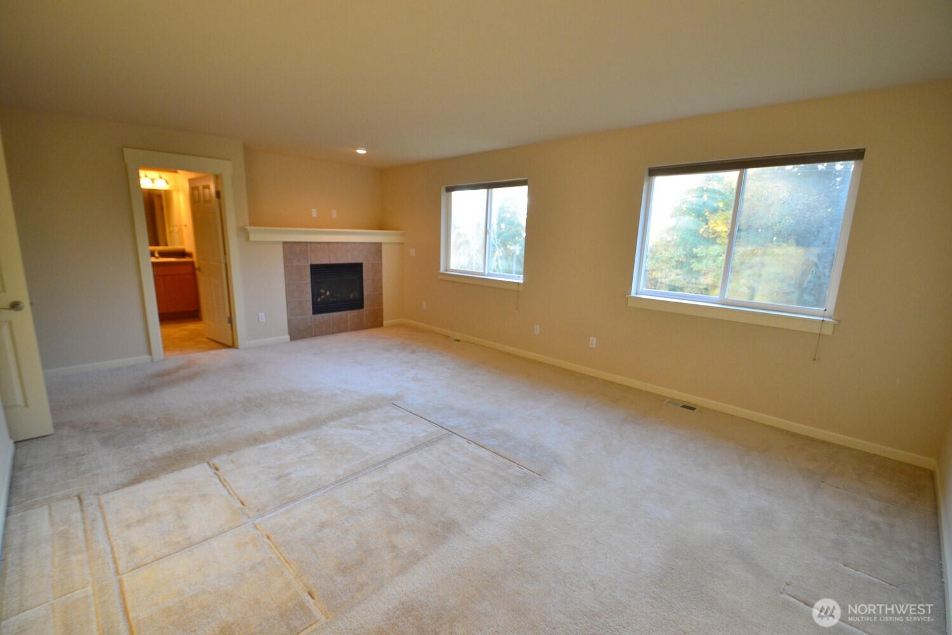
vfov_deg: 77.3
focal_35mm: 15
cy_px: 318
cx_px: 476
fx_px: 397
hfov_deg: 100.4
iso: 800
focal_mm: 10
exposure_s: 1/60
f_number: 5
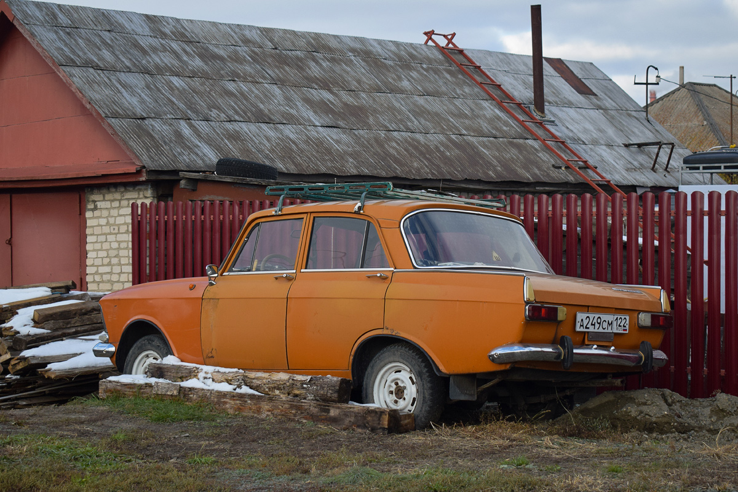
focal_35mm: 68
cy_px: 246
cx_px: 369
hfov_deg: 29.9
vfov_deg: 20.2
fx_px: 1384
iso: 400
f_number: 7.1
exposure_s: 1/1000
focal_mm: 45
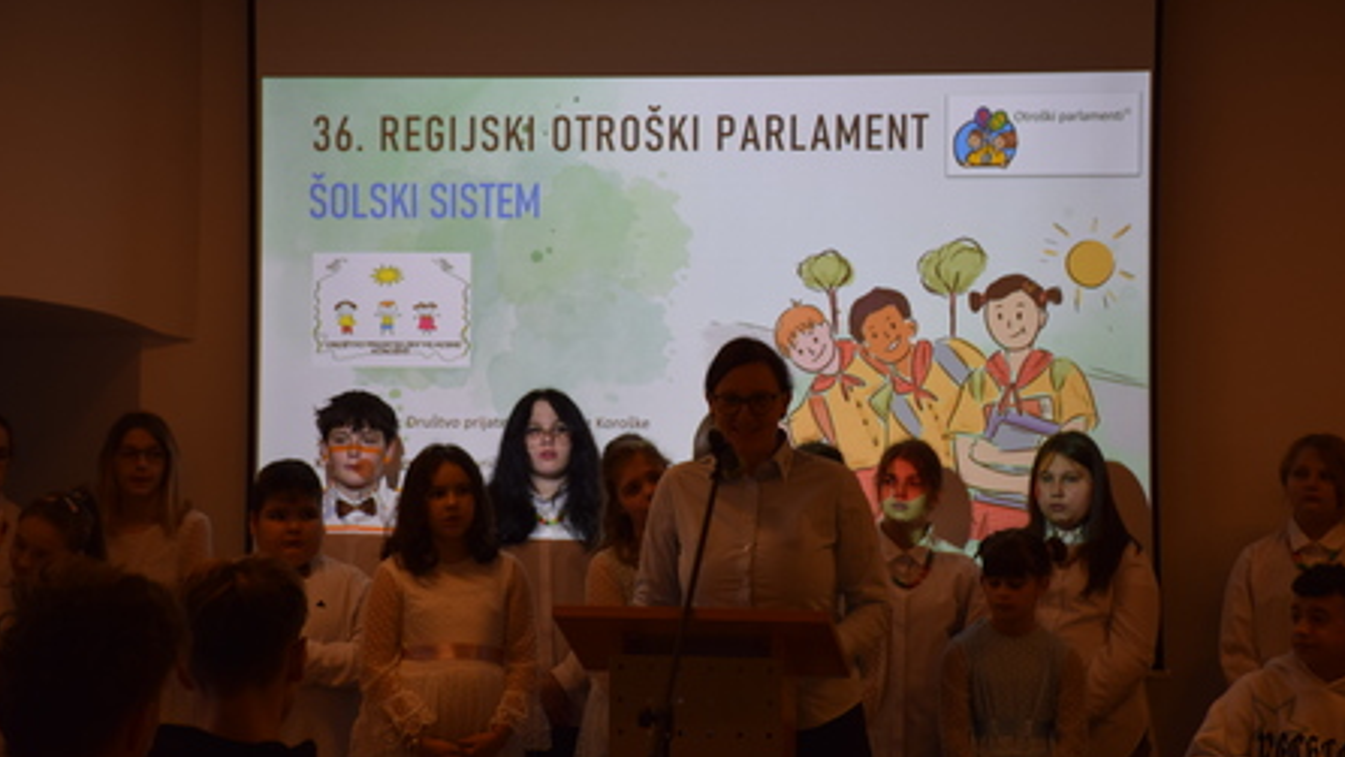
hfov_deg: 19.3
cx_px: 669
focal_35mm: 111
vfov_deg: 10.9
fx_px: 3959
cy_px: 311
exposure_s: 1/125
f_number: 5.3
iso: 400
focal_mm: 70
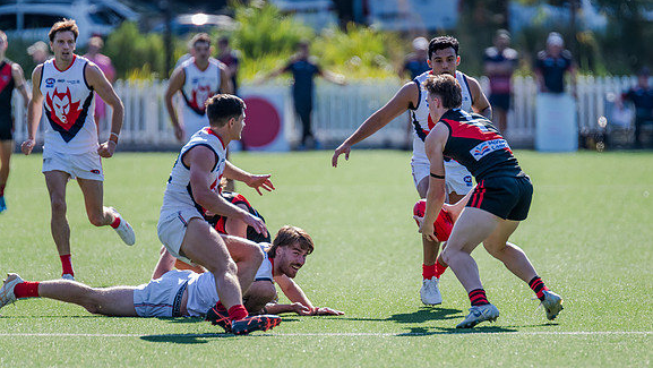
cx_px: 376
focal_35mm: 509
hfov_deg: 4.2
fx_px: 8816
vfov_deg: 2.4
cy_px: 193
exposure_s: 1/1600
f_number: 4.5
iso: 800
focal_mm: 420
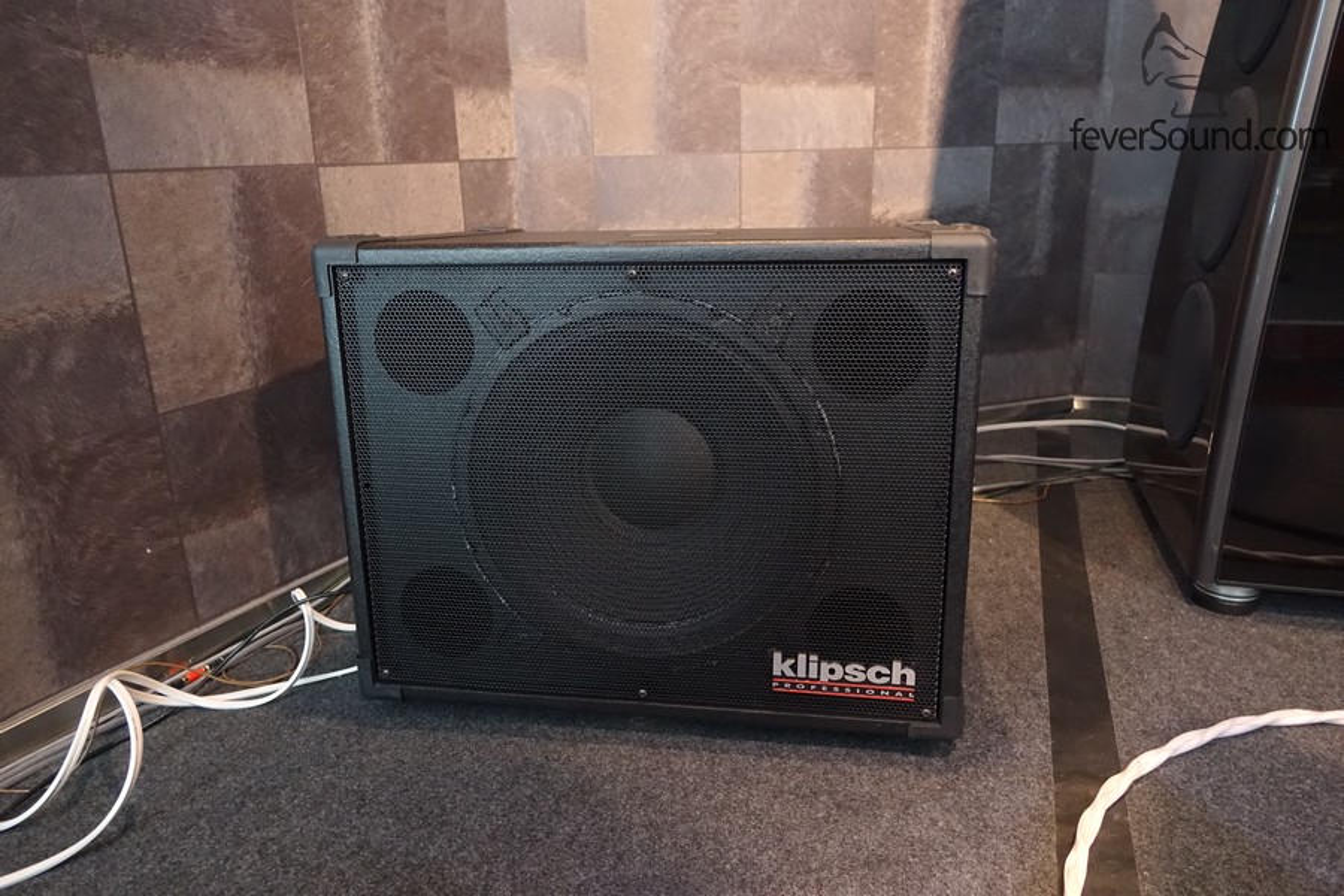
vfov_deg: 53.1
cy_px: 448
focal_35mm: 24
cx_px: 672
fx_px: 896
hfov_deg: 73.7
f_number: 2.8
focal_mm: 8.81
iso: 2500
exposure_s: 1/30
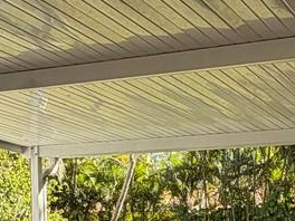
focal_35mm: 85
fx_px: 724
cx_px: 192
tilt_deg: -5.0
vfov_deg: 16.3
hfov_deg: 22.9
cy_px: 301
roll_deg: +0.5
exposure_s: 1/210
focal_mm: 2.22
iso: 50
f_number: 2.2
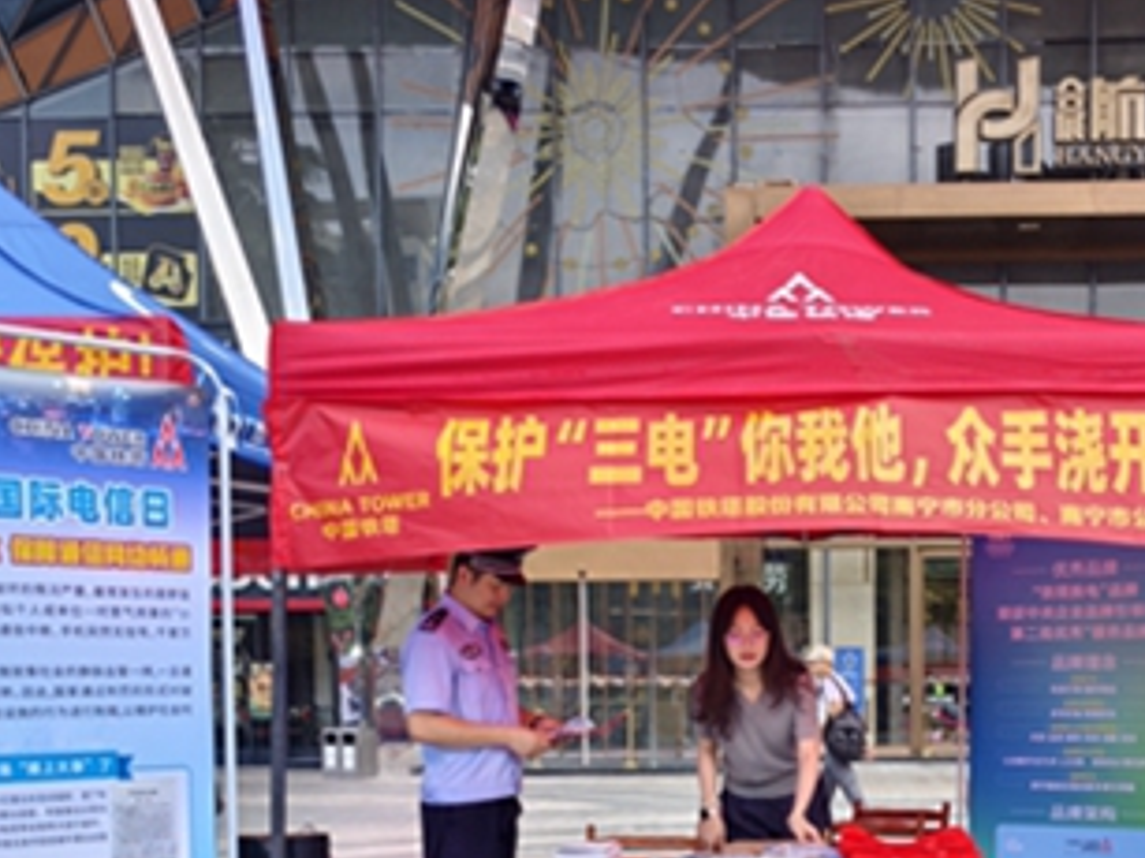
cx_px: 787
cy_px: 755
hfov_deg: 41.4
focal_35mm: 45
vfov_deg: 30.9
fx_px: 1488
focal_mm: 5.6
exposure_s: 1/302
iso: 71
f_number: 1.57
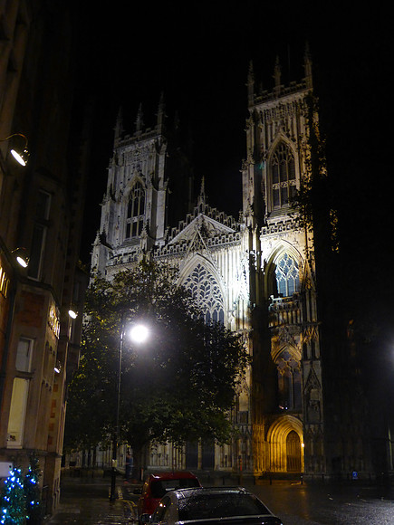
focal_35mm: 35
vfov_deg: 52.6
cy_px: 262
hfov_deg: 40.7
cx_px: 197
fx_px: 531
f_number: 3.7
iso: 500
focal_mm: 6.1
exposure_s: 1/4
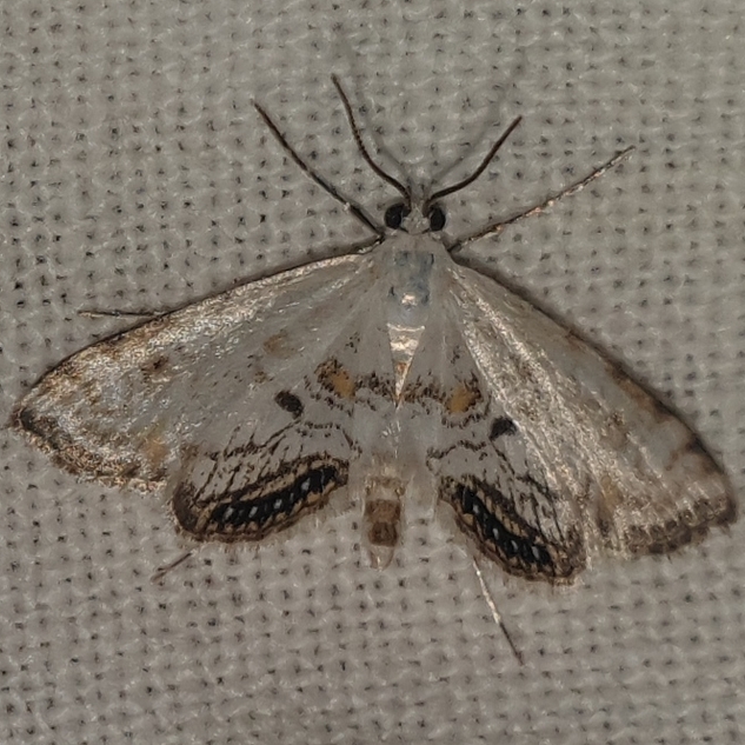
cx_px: 435
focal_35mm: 31
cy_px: 371
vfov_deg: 52.5
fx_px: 755
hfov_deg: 52.3
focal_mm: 4.3
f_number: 2.4
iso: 50
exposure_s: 1/3472
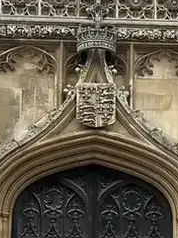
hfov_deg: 14.1
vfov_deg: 18.7
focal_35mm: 105
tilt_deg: +12.5
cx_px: 96
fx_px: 721
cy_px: 159
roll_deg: -0.3
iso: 50
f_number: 1.5
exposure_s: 1/387
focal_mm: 5.7
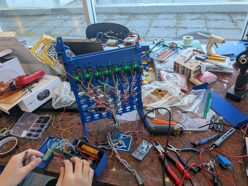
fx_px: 172
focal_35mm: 24
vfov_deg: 56.8
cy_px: 93
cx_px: 124
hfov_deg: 71.6
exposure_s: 1/120
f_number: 1.7
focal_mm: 4.53
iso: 29
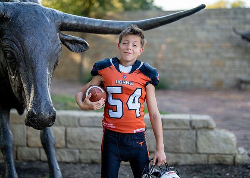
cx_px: 123
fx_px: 473
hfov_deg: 29.6
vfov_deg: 21.4
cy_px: 87
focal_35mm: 67
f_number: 1.2
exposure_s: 1/1600
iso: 200
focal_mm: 50
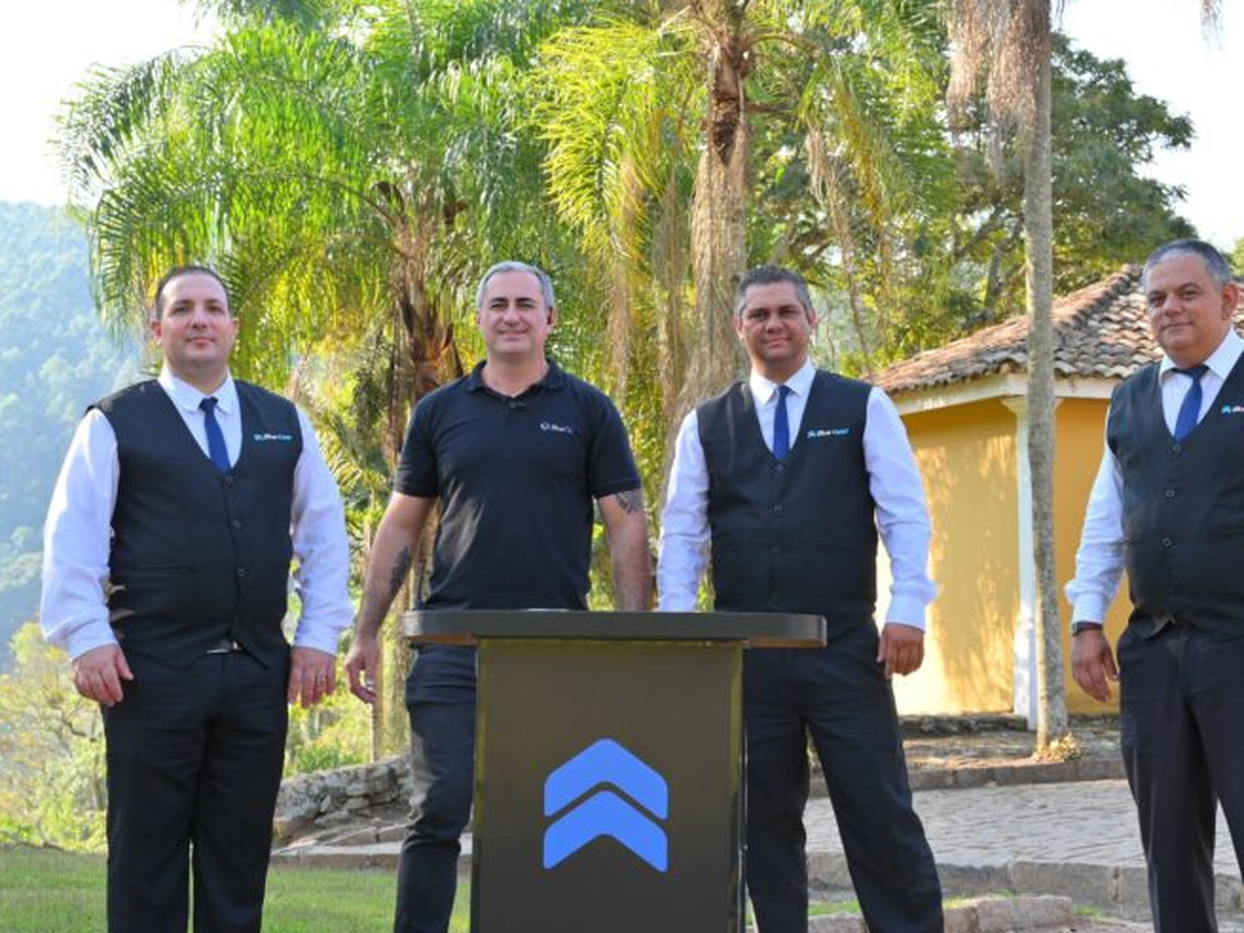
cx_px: 707
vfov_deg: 27.0
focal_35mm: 54
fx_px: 1941
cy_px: 459
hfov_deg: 35.5
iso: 100
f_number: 8
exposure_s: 1/40
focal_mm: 48
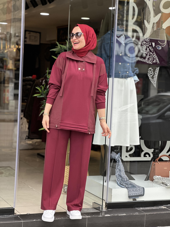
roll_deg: -3.4
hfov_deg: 19.1
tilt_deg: -1.7
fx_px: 504
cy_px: 114
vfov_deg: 25.3
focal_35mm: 77
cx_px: 85
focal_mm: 9
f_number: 2.8
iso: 50
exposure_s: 1/121
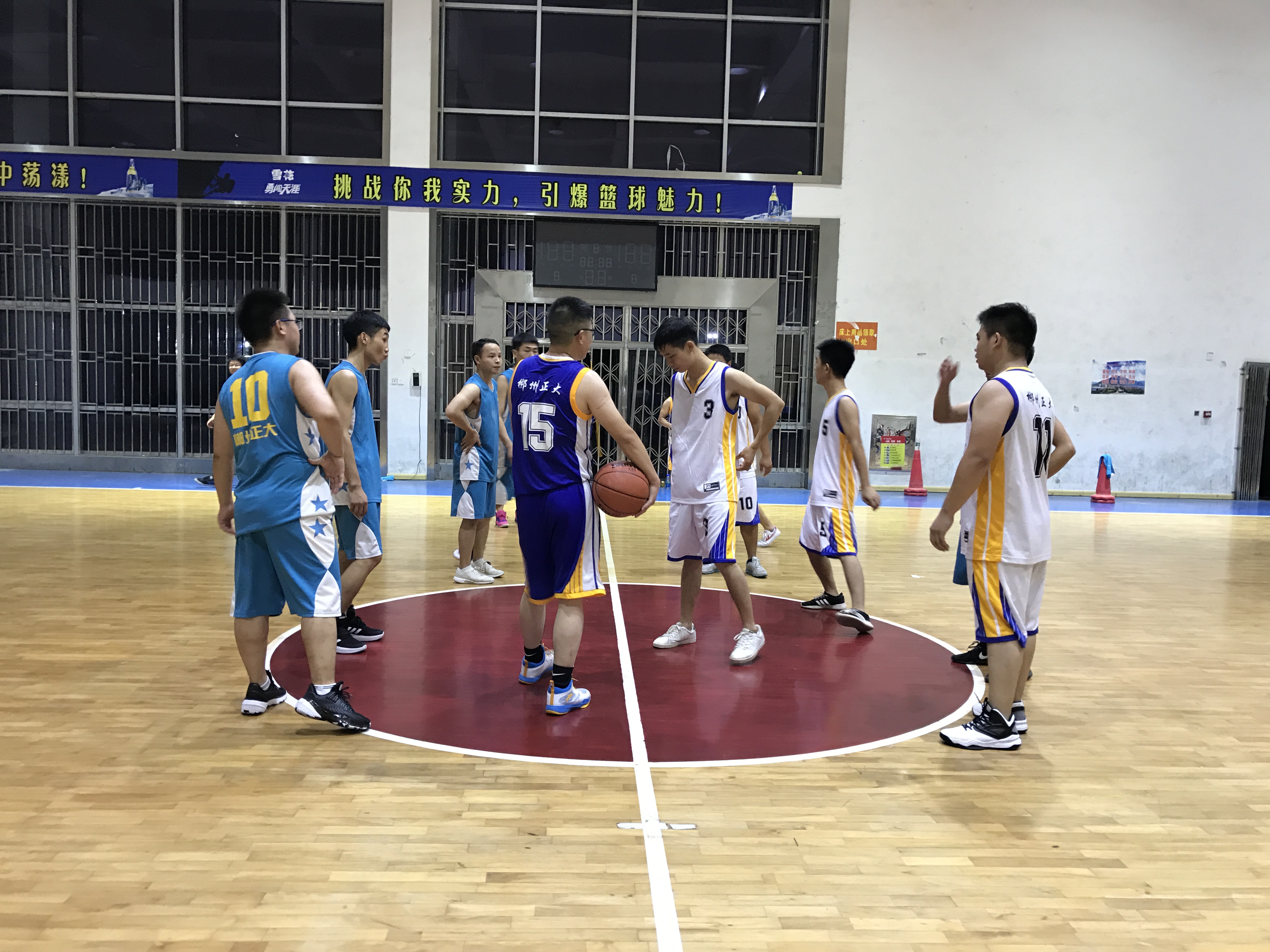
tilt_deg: -4.3
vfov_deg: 49.7
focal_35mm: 28
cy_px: 476
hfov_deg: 63.4
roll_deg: -2.7
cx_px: 635
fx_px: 1027
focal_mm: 3.99
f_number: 1.8
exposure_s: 1/17
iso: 40
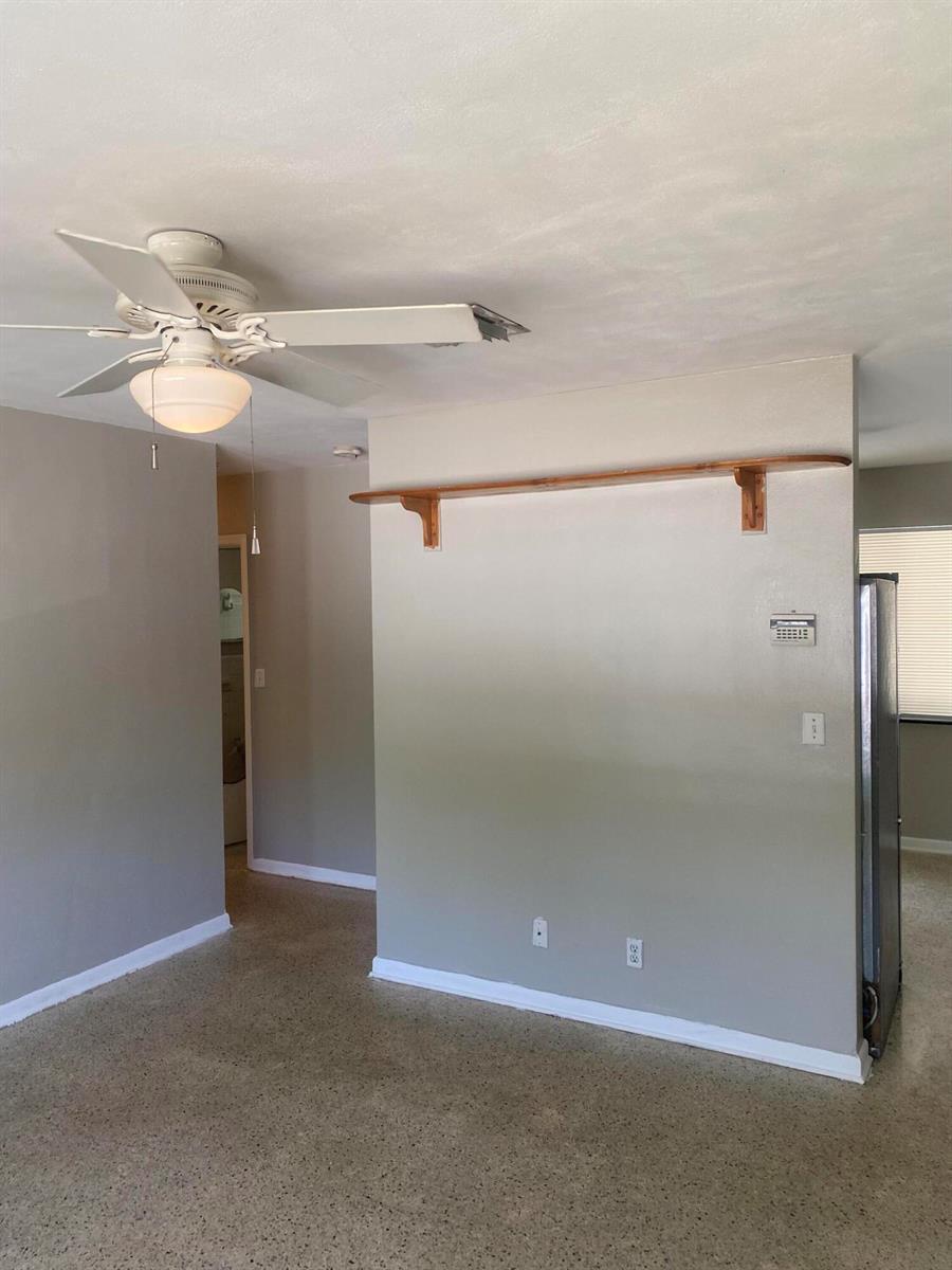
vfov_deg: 67.3
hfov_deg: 53.1
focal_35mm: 26
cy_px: 635
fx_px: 953
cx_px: 476
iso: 125
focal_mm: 4.25
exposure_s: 1/121
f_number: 1.8
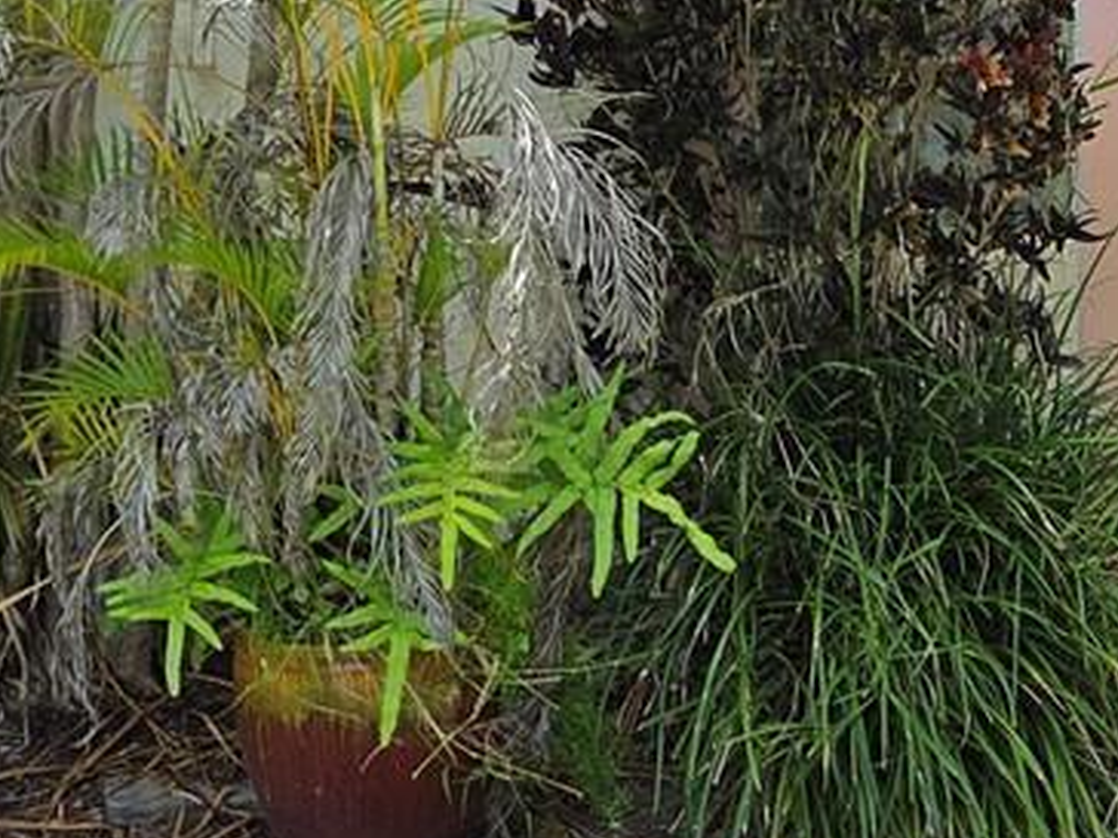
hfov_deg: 19.4
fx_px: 3262
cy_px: 264
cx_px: 713
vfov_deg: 14.6
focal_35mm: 101
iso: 80
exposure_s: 1/2503
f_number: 1.8
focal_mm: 5.4
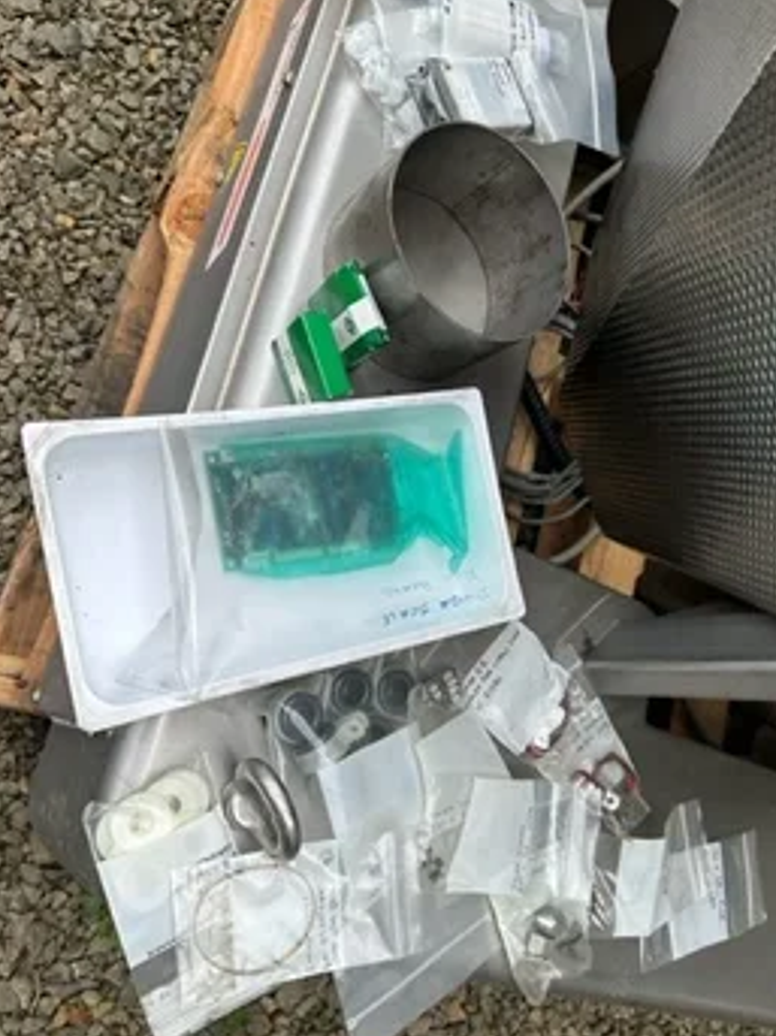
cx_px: 374
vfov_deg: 63.4
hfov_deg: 49.7
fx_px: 837
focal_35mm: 28
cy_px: 547
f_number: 1.78
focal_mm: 6.86
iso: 80
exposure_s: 1/1587
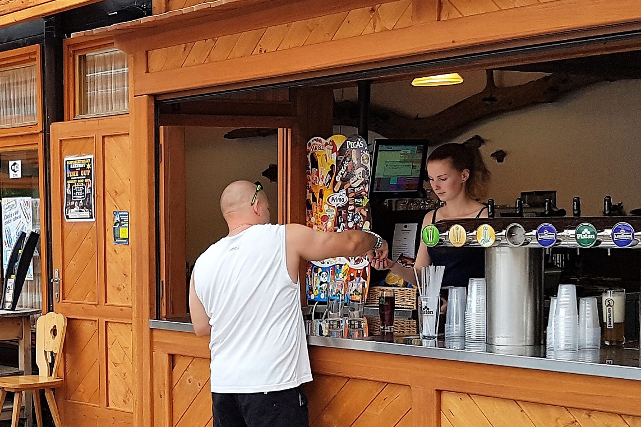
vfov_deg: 19.1
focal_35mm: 71
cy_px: 271
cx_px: 116
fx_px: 1264
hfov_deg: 27.8
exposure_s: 1/164
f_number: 1.7
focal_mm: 4.2
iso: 40
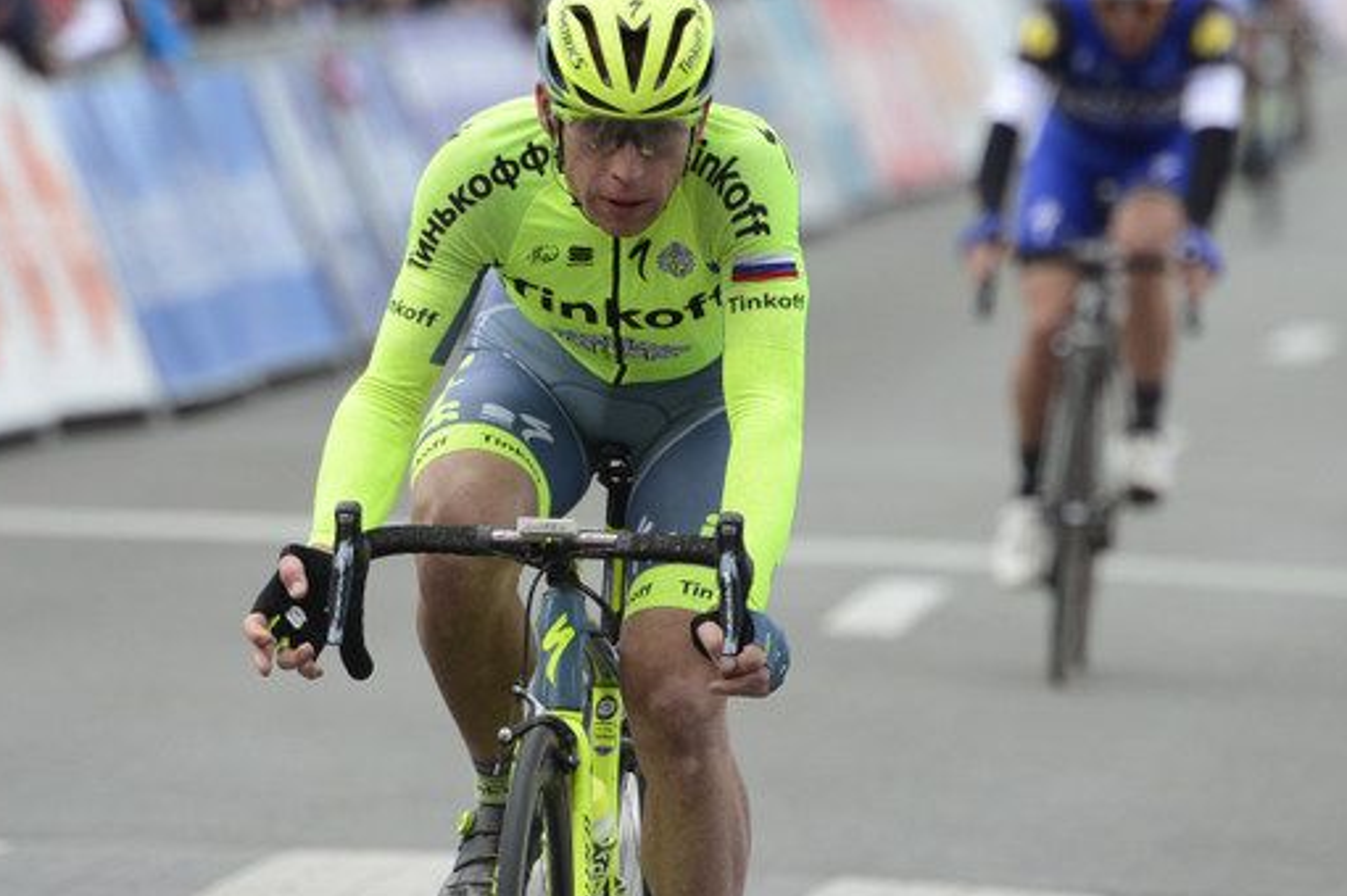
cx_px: 725
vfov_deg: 2.3
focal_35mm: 595
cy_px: 466
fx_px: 22248
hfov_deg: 3.5
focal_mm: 380
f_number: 6.3
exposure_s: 1/1000
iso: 1000
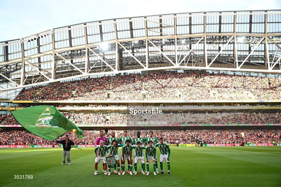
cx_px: 140
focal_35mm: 33
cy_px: 94
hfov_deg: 57.2
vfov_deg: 40.0
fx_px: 258
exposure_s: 1/1000
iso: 800
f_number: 3.5
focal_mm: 33
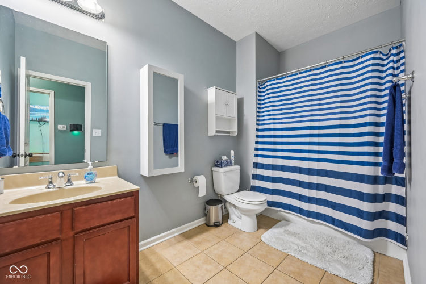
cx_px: 213
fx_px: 166
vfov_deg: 81.2
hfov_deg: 104.3
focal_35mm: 14
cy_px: 142
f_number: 8
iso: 400
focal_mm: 14
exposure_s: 1/4
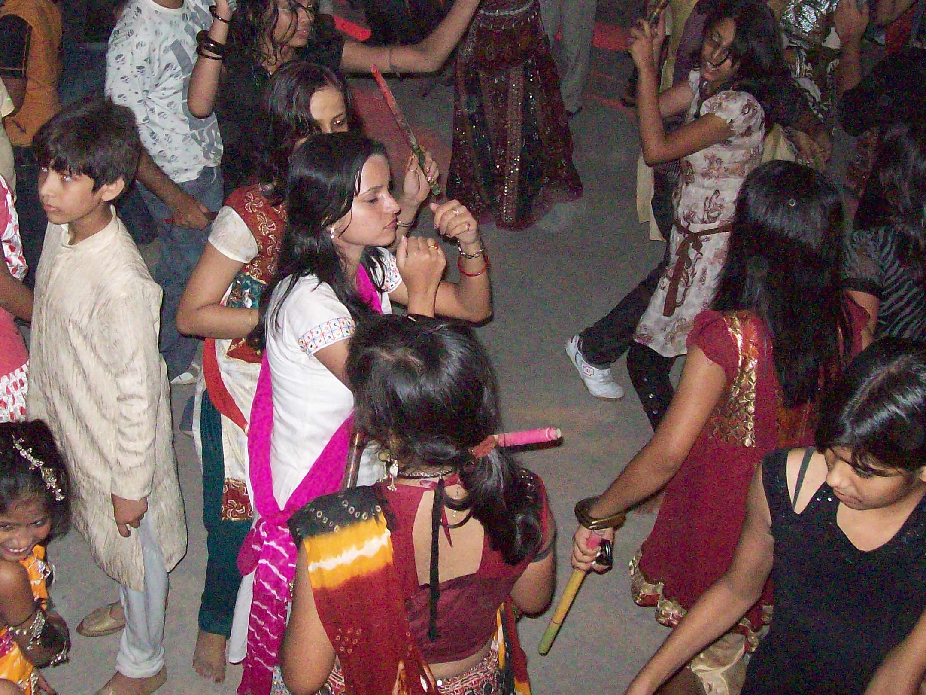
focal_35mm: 51
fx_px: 1364
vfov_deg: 28.3
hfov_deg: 37.4
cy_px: 222
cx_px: 410
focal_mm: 6
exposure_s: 1/64
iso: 400
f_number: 2.7
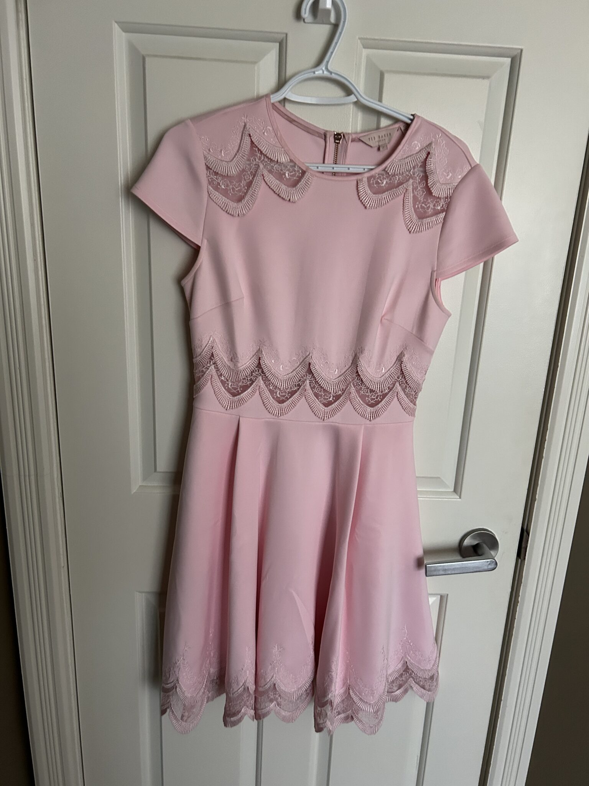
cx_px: 294
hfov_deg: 53.1
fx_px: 590
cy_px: 393
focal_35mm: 26
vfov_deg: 67.3
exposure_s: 1/60
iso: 500
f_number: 1.5
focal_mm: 5.7
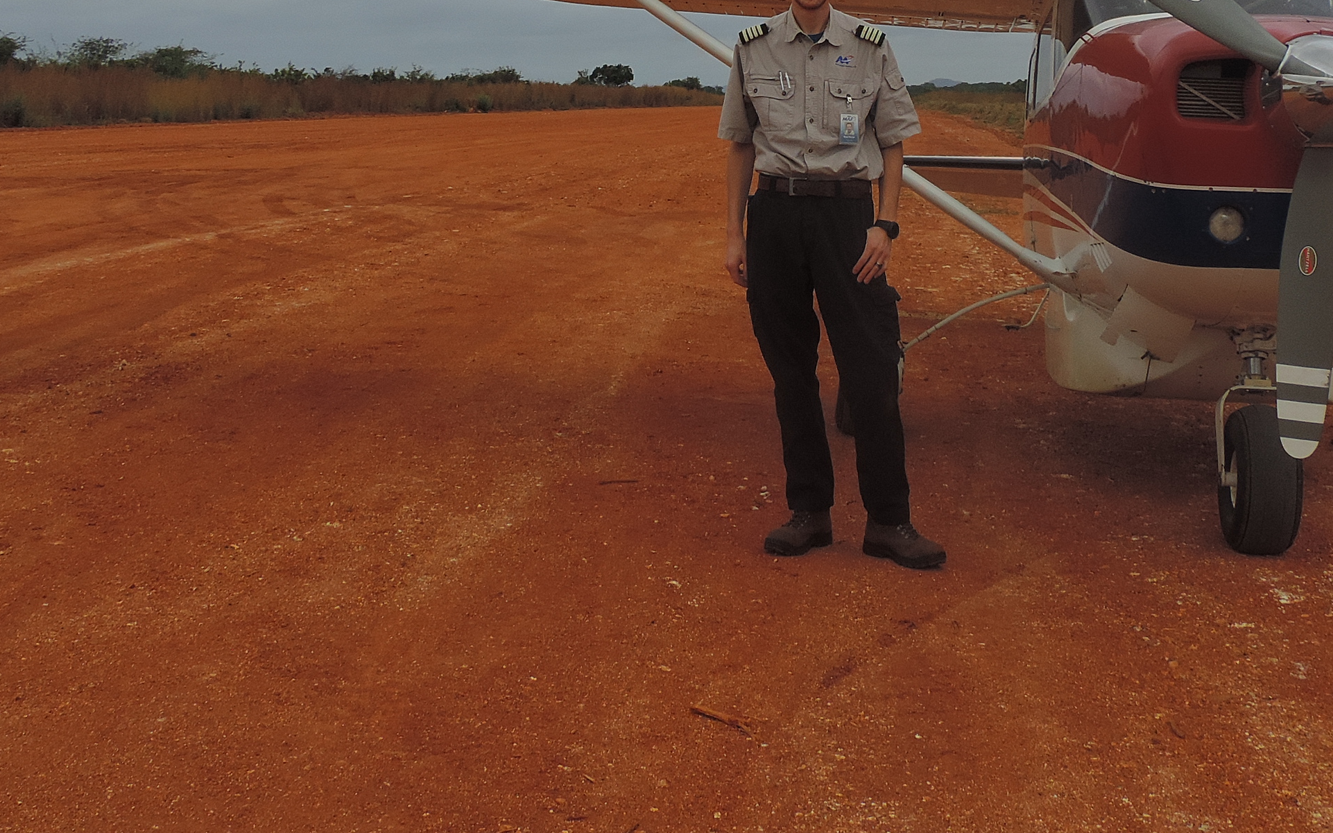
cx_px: 745
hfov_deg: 37.5
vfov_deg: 23.4
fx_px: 1962
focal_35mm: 54
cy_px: 86
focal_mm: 5.3
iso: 80
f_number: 3.5
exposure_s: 1/1250
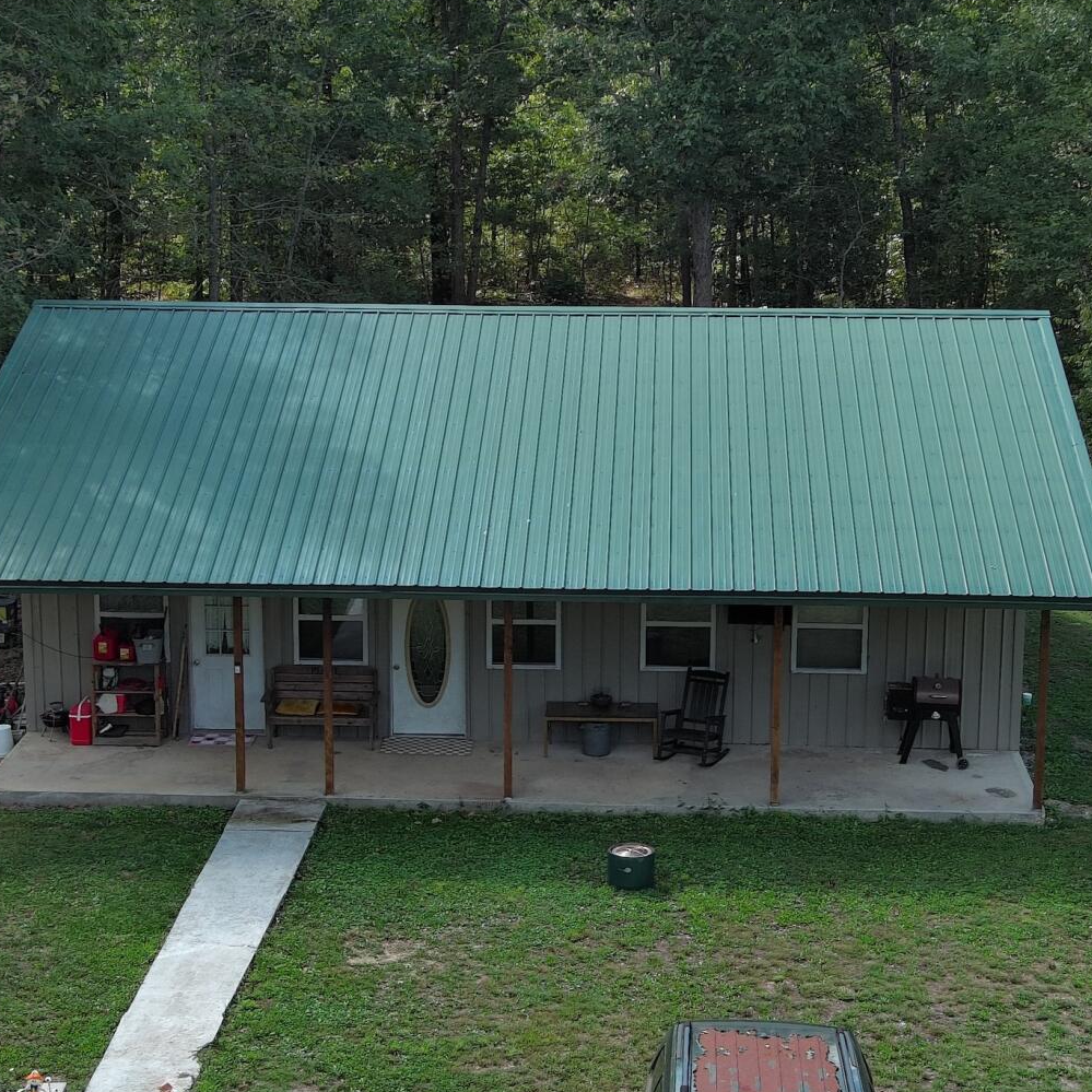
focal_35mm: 74
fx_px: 2641
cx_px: 560
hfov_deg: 23.4
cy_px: 570
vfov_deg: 23.4
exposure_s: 1/585
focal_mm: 10.57
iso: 100
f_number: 2.8
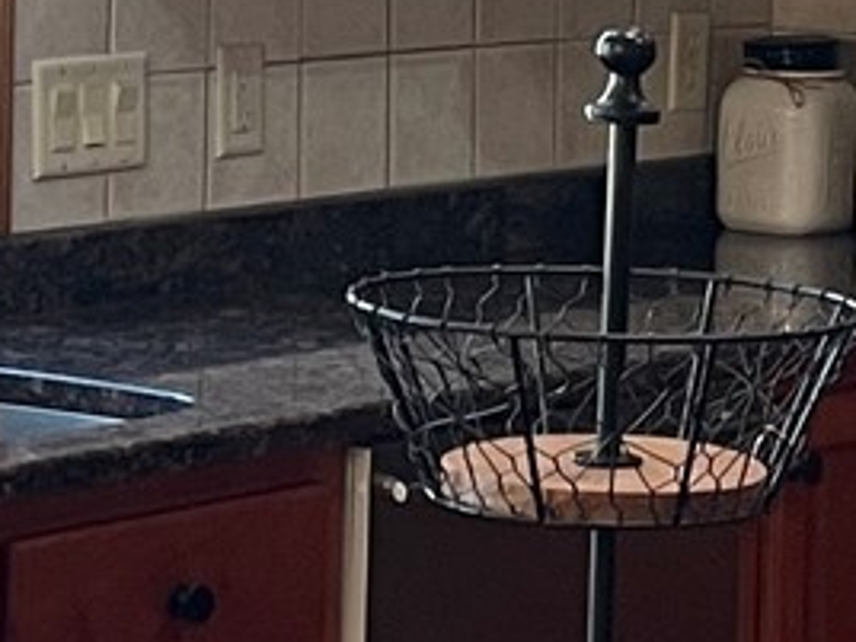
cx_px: 578
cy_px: -249
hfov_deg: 9.9
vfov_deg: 7.4
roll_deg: -0.9
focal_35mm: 199
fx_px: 4921
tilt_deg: +0.0
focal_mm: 4.2
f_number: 1.6
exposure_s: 1/60
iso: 80
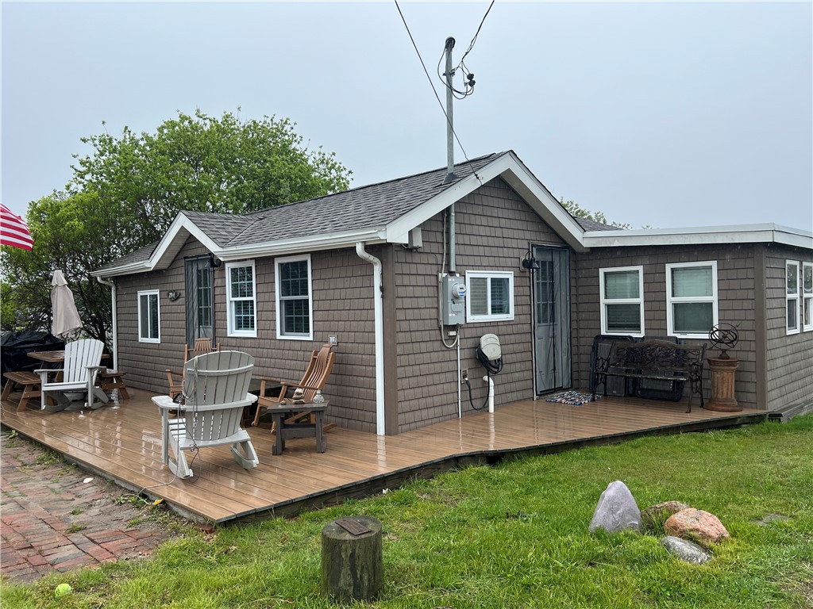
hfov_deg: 67.3
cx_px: 406
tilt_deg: -0.5
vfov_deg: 53.1
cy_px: 304
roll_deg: +1.5
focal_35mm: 26
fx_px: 611
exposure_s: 1/1553
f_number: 1.5
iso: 50
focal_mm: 5.7
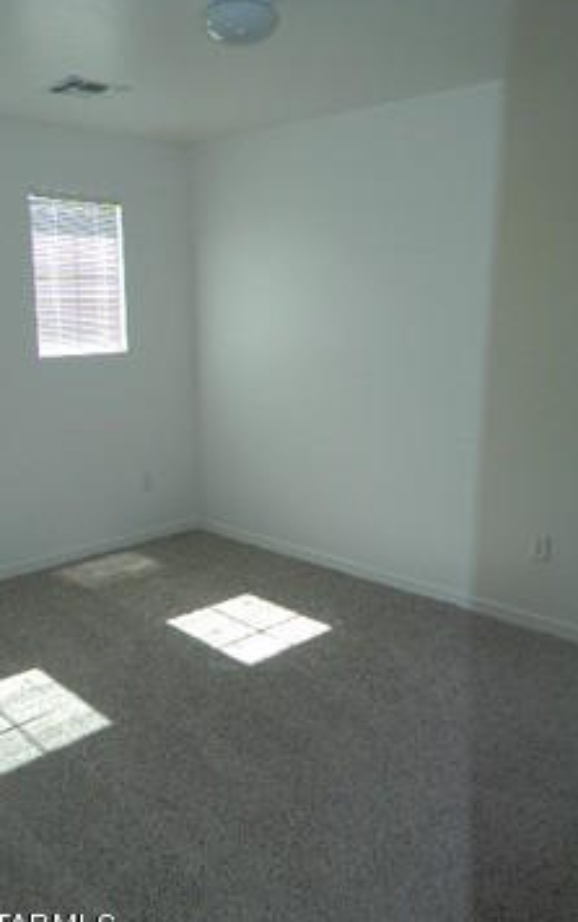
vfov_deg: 59.6
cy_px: 471
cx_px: 249
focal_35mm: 32
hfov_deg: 39.4
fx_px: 805
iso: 80
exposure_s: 1/36.2
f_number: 3.5
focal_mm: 5
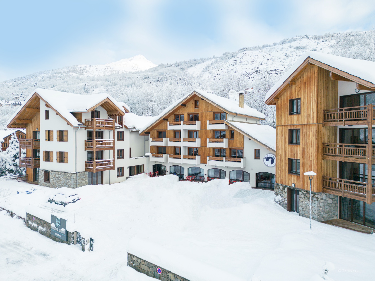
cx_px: 188
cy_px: 140
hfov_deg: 71.6
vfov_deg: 56.8
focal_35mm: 24
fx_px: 260
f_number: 1.7
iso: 100
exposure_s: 1/1000
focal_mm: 6.72
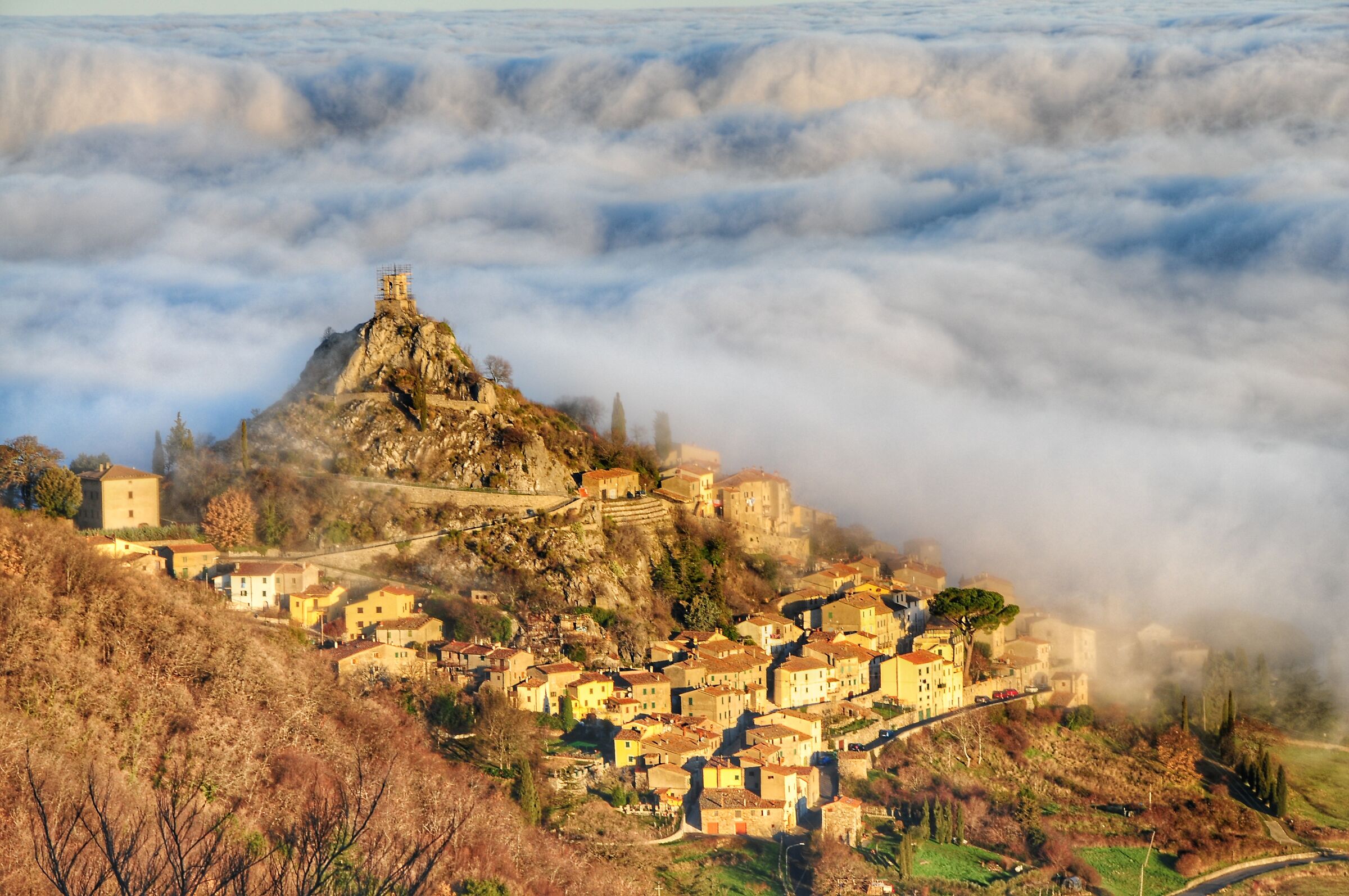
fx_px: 6737
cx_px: 674
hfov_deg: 11.4
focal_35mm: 180
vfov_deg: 7.6
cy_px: 448
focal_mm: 120
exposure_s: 1/80
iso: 200
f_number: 14
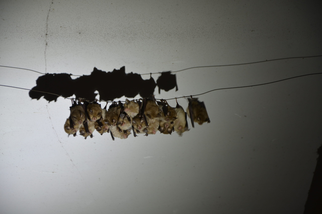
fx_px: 1312
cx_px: 161
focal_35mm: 147
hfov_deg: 14.0
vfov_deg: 9.3
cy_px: 107
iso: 200
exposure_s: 1/25
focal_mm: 98
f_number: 5.6
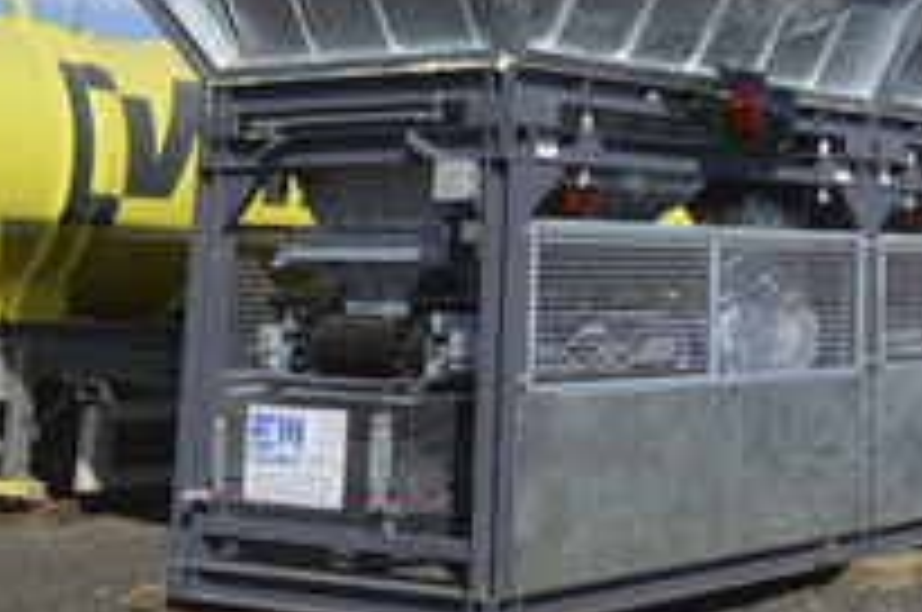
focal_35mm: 73
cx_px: 967
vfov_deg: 17.8
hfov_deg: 26.0
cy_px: -108
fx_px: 1867
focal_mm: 20
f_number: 10
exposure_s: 1/400
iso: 200
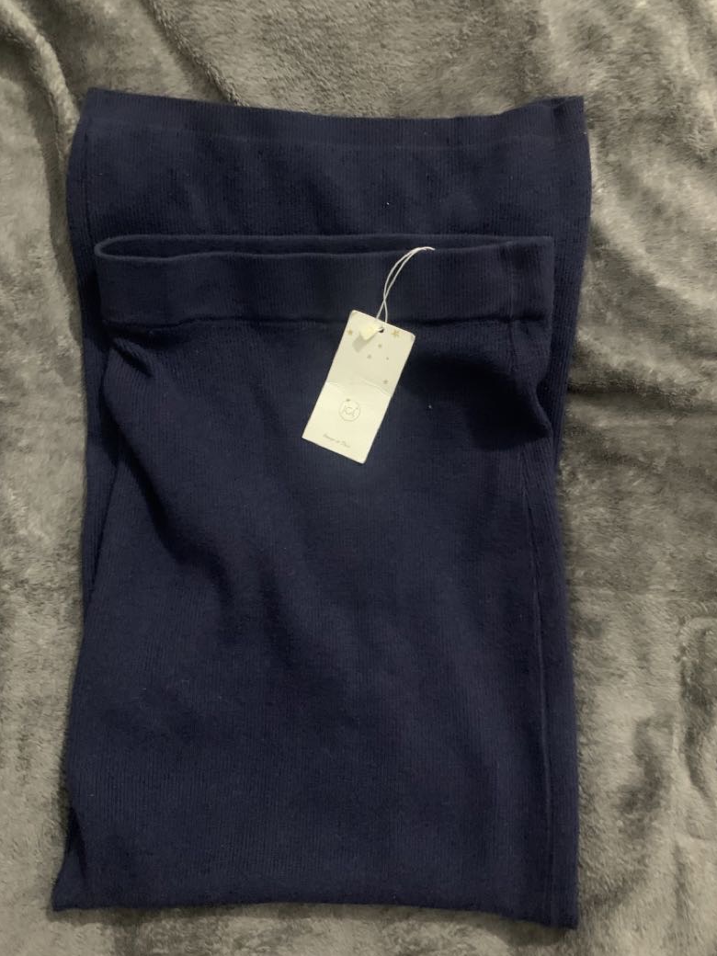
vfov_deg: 65.3
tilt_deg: -82.2
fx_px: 746
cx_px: 371
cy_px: 493
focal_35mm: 27
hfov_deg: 51.3
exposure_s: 1/19
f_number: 1.8
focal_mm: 4.25
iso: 800
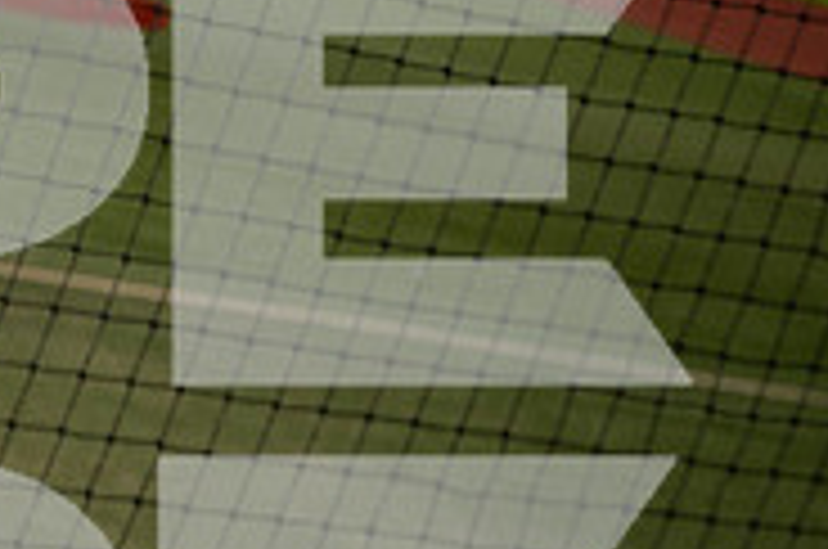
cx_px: -454
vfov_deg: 7.7
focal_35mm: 177
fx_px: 4064
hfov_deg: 11.1
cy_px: 151
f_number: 8
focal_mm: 56
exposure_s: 1/250
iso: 320
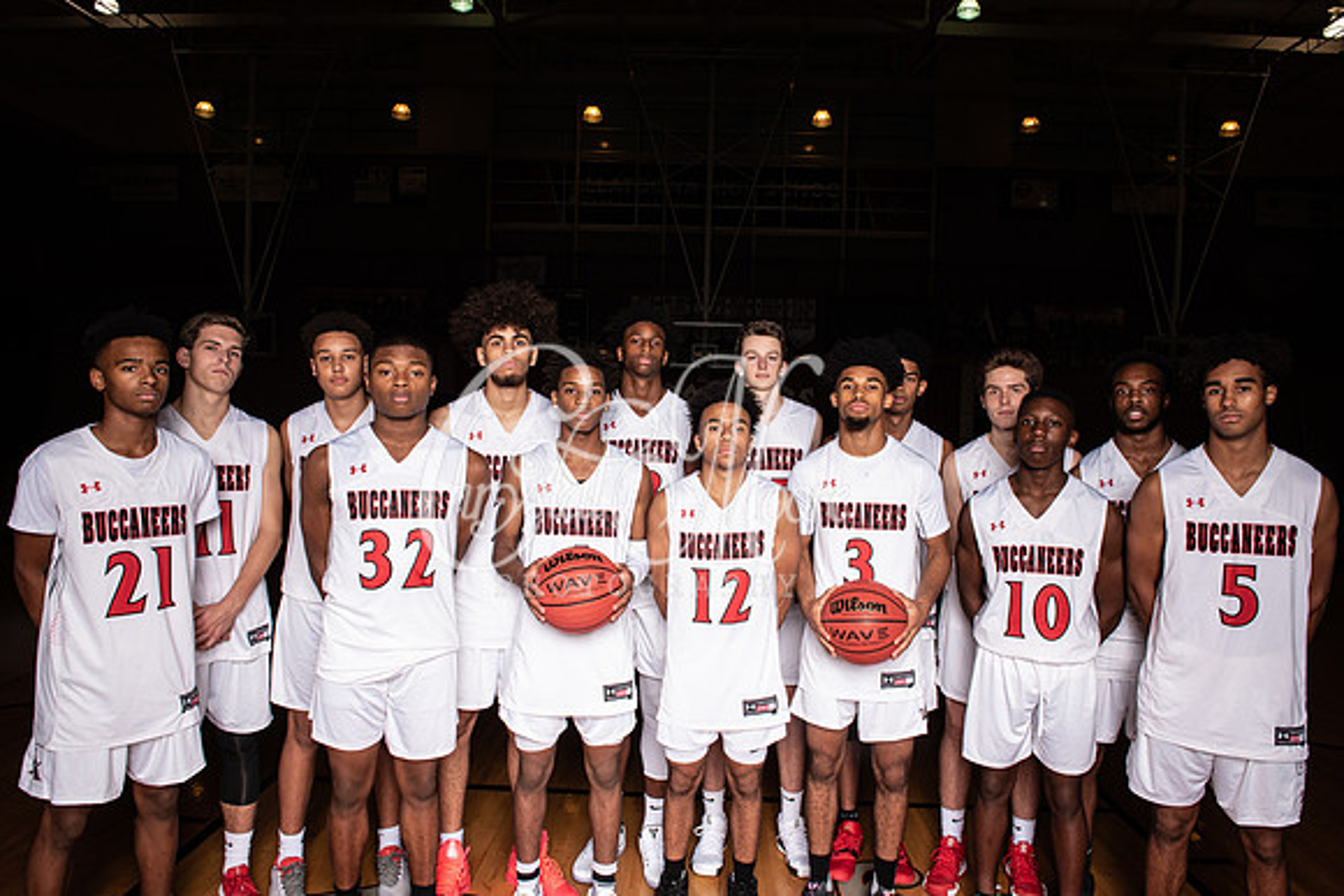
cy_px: 448
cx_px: 672
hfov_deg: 73.7
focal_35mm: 24
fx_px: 896
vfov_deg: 53.2
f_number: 14
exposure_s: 1/200
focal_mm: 24
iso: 320
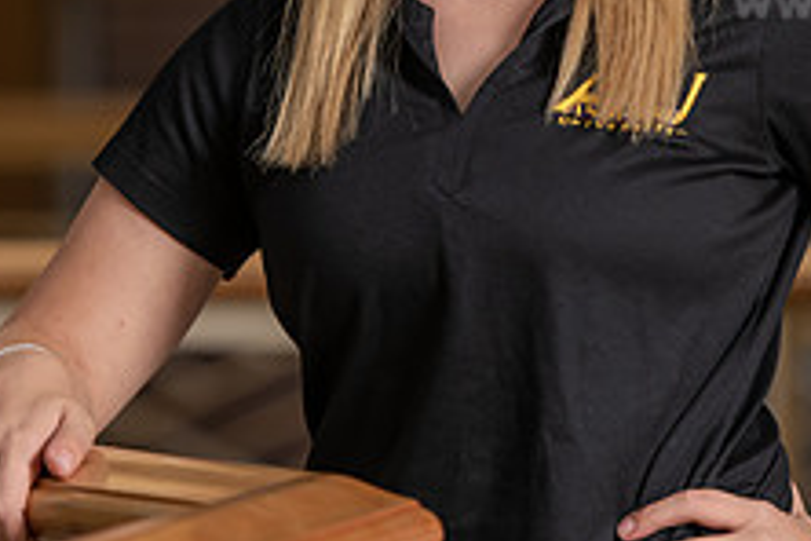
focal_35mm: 352
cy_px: 79
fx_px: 7929
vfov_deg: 3.9
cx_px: 566
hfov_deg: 5.9
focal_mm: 135
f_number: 3.2
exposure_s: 1/200
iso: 500
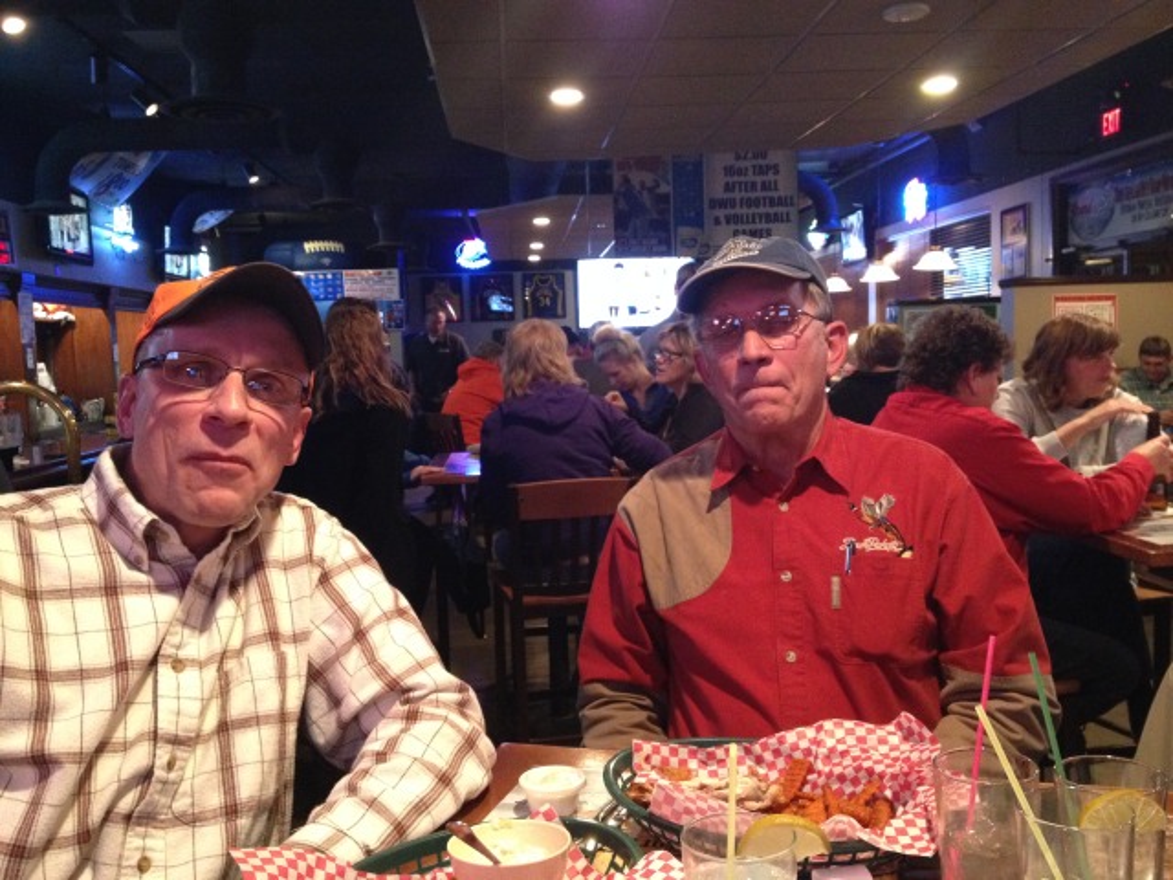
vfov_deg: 40.7
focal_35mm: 35
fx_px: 1186
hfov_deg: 52.6
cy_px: 440
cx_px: 586
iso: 400
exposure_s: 1/15
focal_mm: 4.28
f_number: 2.4
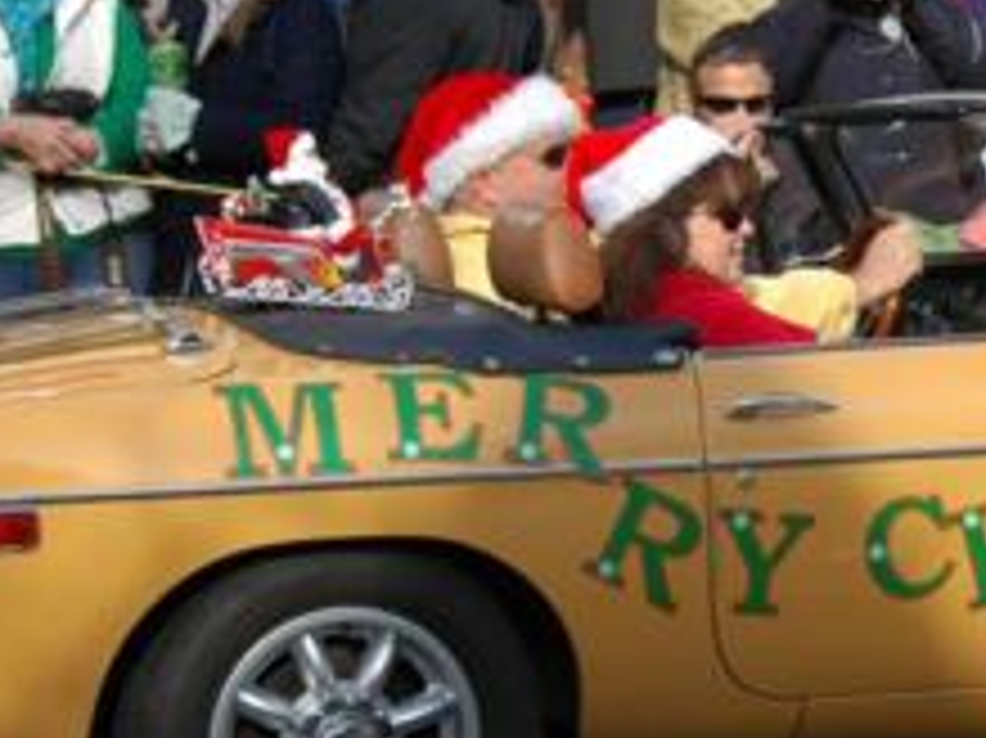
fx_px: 5751
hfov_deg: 9.7
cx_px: 959
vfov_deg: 7.3
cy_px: 407
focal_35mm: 202
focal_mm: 48
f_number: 10
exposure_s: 1/200
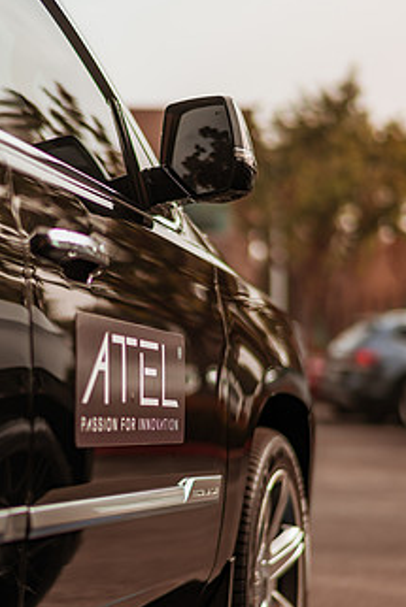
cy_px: 385
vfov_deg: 25.0
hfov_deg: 16.9
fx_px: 1369
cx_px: 162
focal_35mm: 81
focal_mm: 58
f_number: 1.4
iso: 100
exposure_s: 1/6400
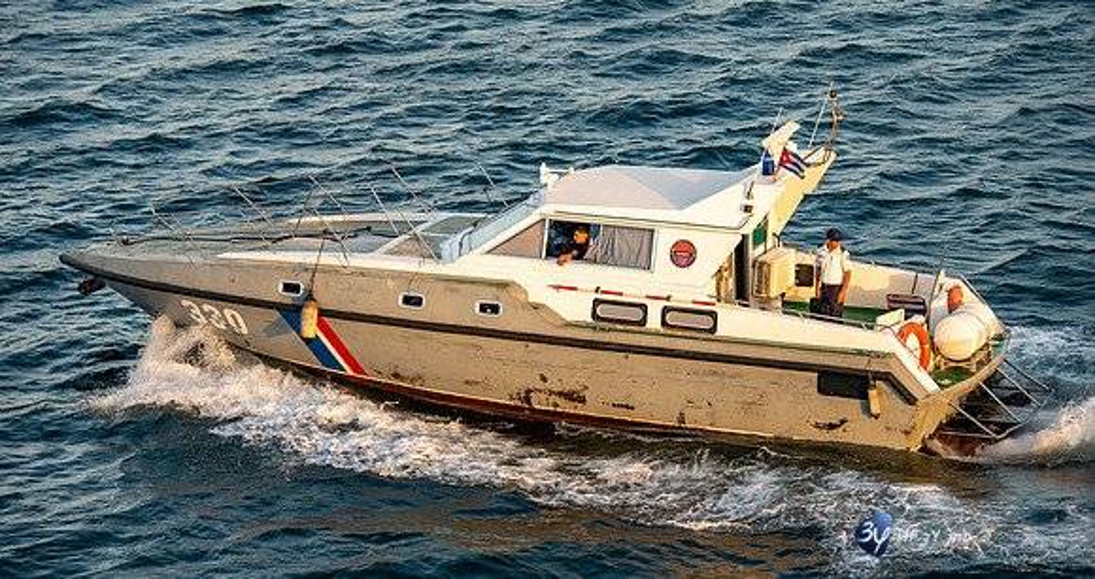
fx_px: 4257
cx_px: 548
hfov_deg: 14.7
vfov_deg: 7.8
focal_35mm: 149
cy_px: 292
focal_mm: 140
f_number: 5
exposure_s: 1/160
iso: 100
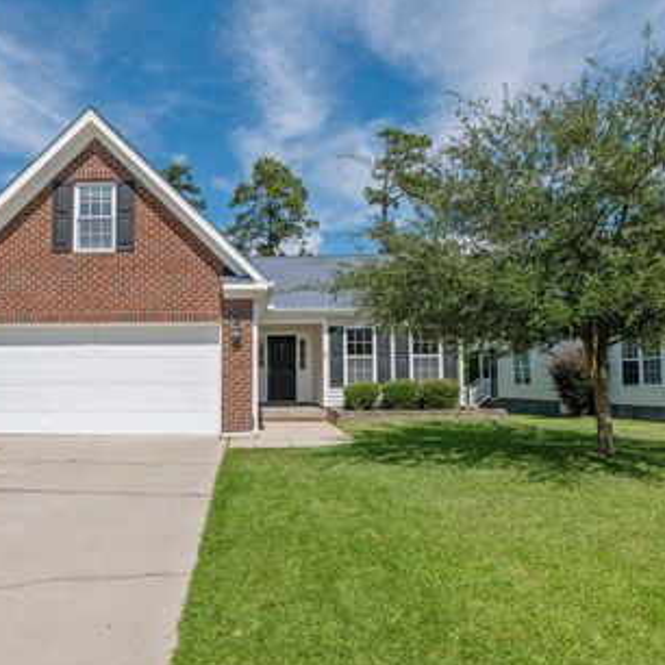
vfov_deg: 62.9
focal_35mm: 25
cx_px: 237
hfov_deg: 61.8
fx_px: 543
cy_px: 323
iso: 400
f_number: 9
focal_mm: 18
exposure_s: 1/1000
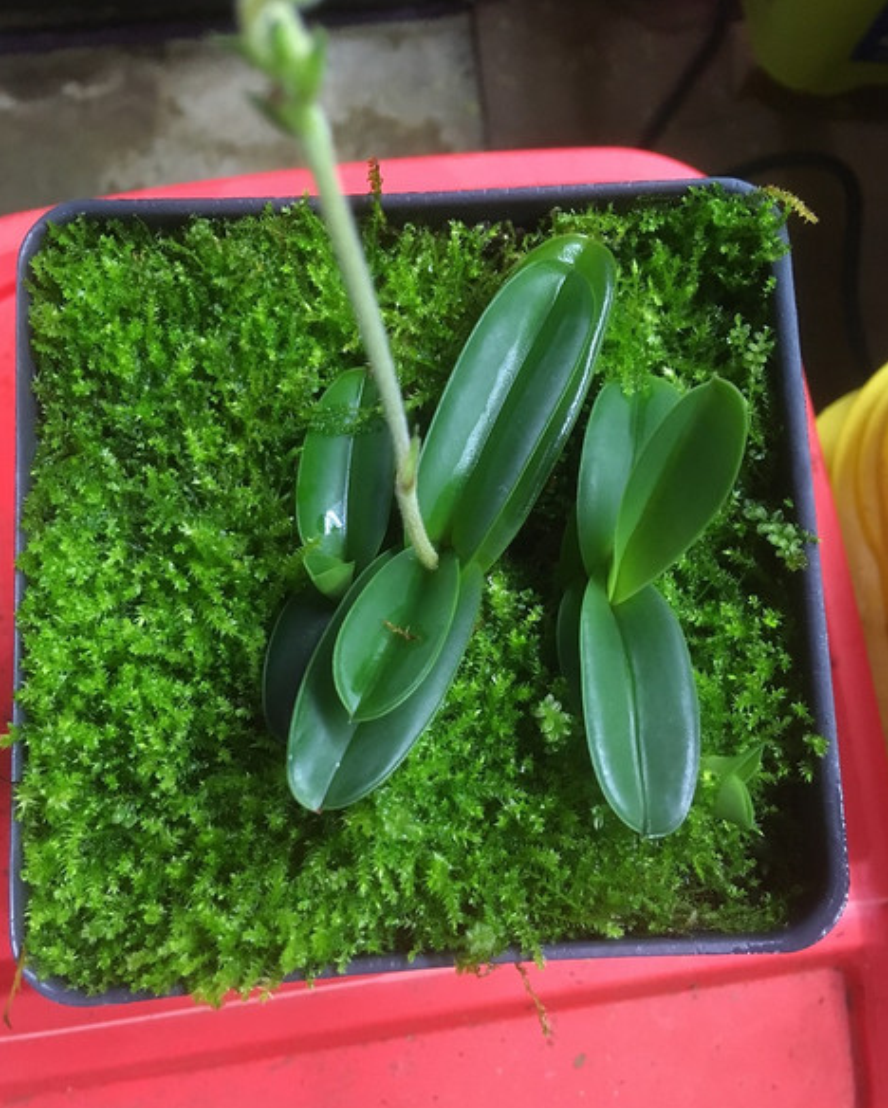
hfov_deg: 47.2
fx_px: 1017
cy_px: 575
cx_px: 438
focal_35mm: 31
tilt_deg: -79.8
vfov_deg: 57.1
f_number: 2.2
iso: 160
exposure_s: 1/30
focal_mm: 4.15
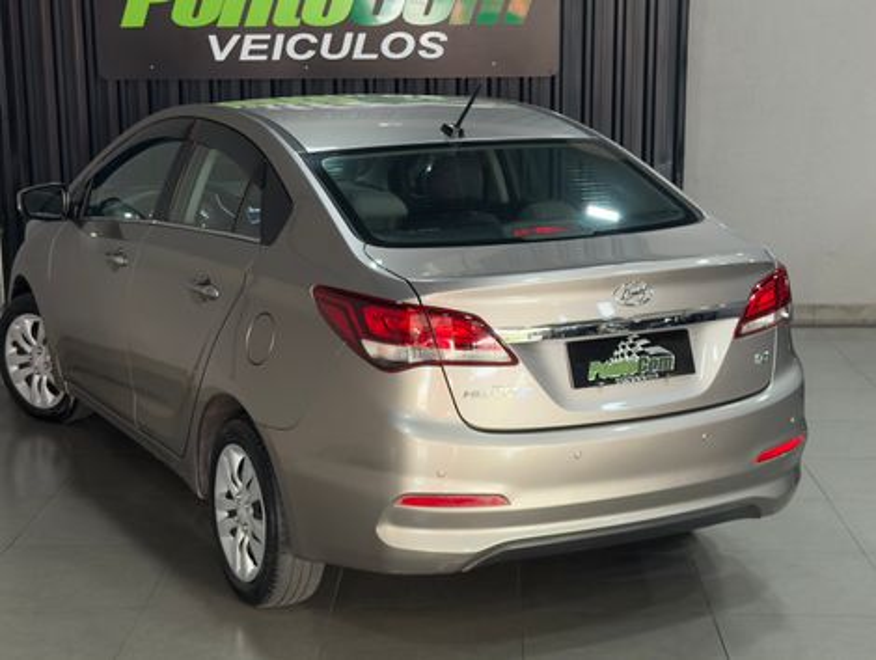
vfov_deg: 30.3
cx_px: 438
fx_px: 1217
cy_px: 330
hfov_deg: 39.6
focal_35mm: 48
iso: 100
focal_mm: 6.76
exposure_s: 1/60
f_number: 1.78
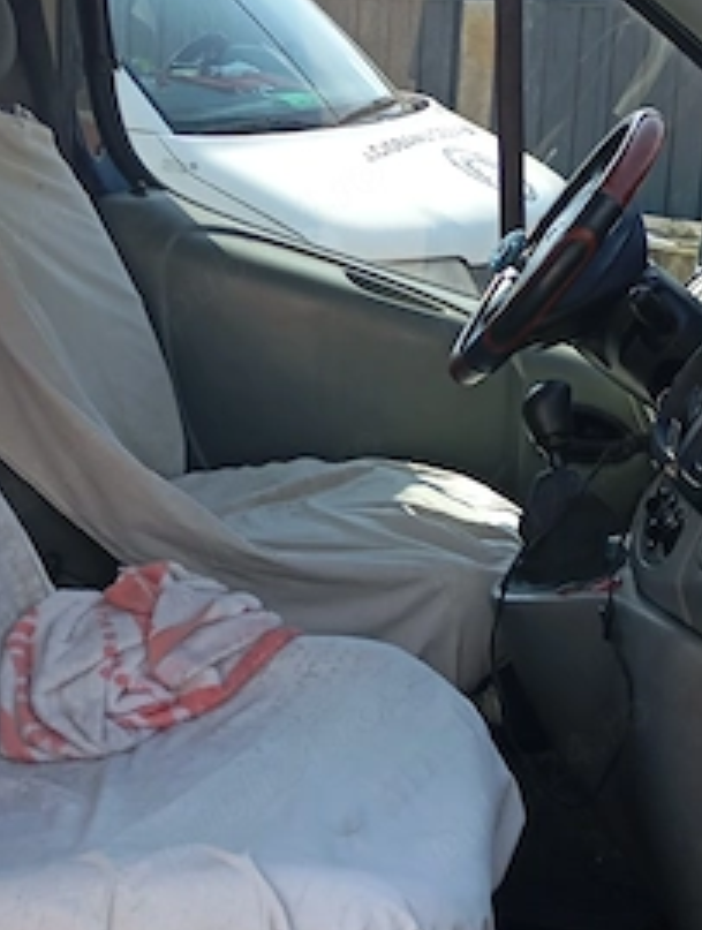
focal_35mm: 71
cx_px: 339
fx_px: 1912
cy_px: 550
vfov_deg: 27.3
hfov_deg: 20.8
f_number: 1.8
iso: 102
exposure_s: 1/175
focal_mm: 4.27
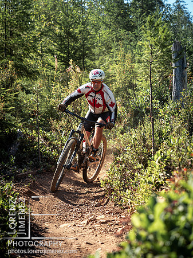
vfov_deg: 18.9
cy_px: 129
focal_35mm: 104
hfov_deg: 14.2
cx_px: 96
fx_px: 774
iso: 160
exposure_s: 1/1000
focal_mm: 52
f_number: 2.8
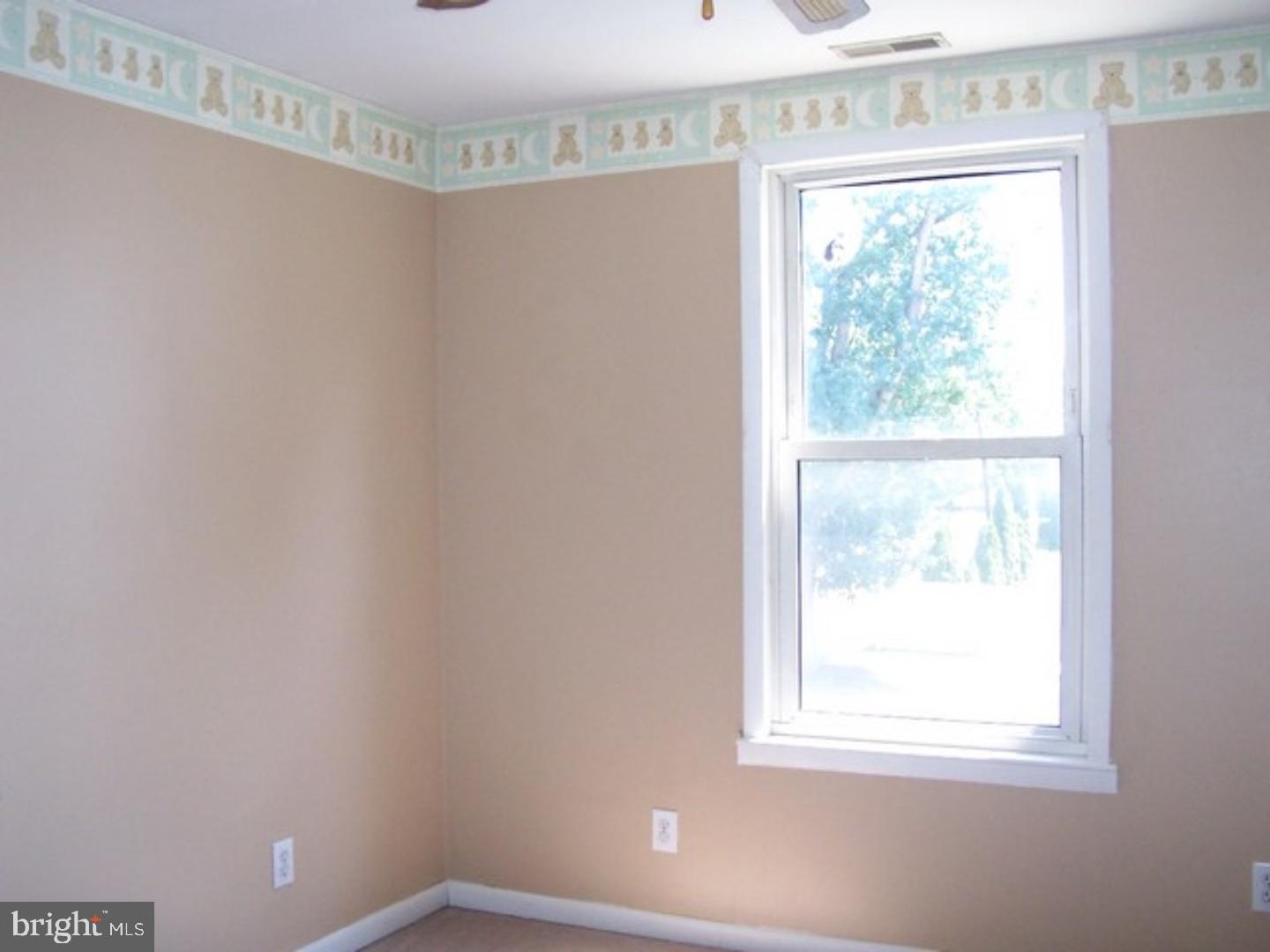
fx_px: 1357
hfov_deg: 50.1
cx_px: 635
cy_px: 476
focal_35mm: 37
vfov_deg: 38.7
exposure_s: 1/60
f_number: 2.8
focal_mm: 5.6
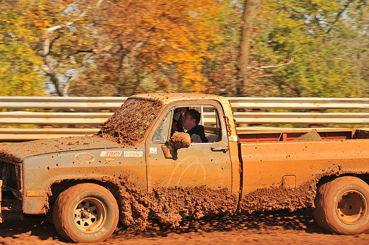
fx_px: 1229
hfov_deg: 17.1
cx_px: 184
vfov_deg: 11.4
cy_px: 122
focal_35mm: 120
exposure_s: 1/320
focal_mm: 120
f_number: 10
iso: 200
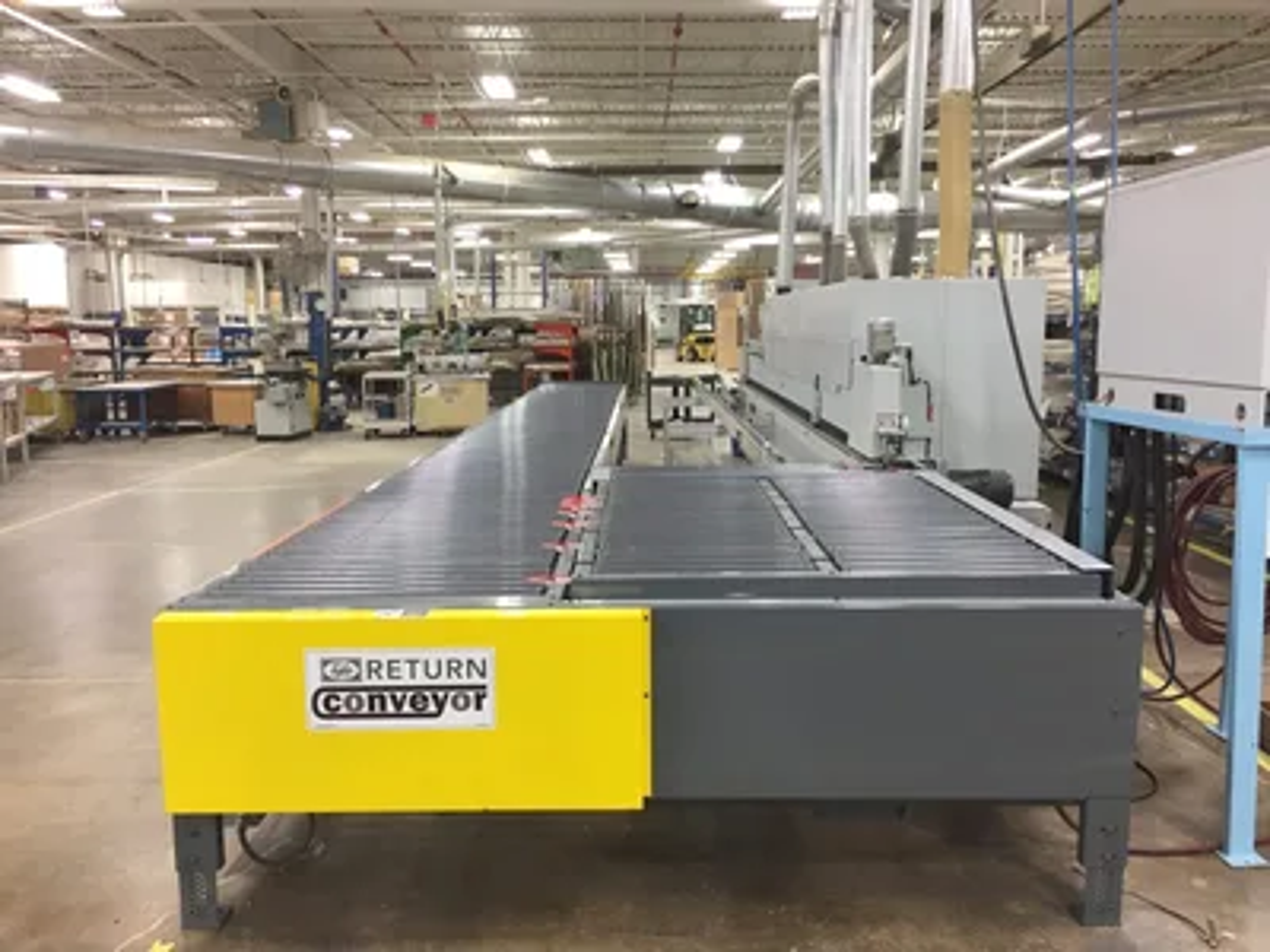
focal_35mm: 29
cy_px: 476
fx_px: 1064
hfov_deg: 61.7
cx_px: 635
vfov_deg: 48.2
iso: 64
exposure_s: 1/30
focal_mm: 4.15
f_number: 2.2
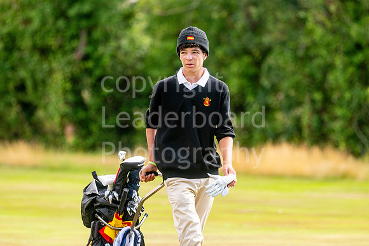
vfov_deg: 3.1
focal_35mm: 450
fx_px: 4610
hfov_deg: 4.6
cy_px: 123
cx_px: 184
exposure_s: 1/1000
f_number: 4
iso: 320
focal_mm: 300
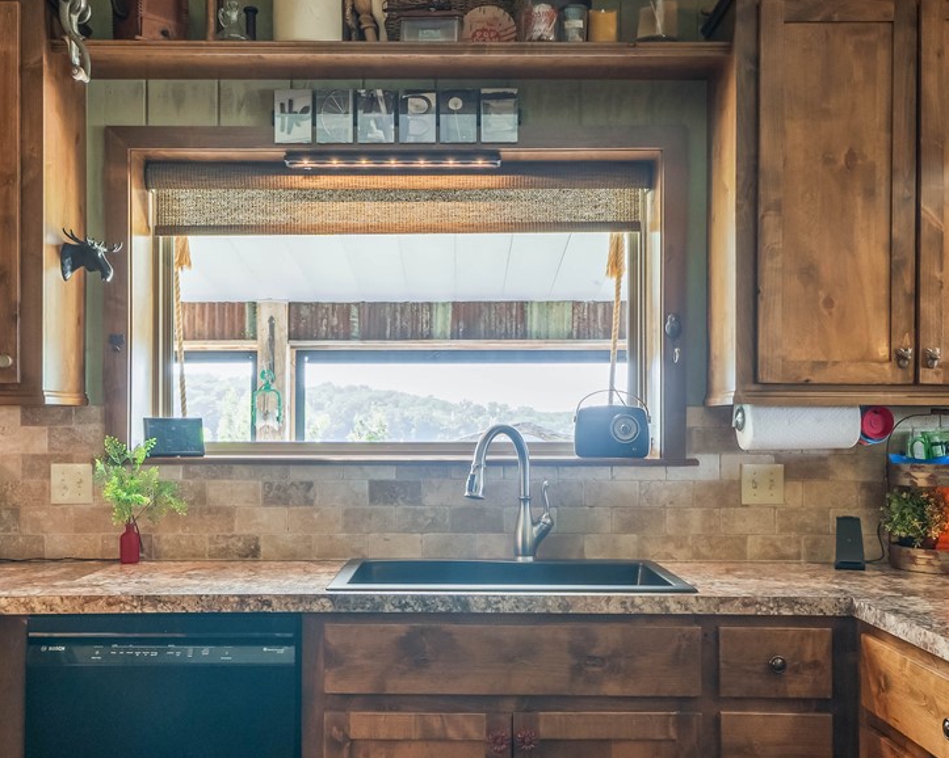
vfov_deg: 39.9
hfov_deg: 49.0
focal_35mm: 37
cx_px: 411
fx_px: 1039
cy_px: 462
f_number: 7.1
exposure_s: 1/40
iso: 160
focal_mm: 14
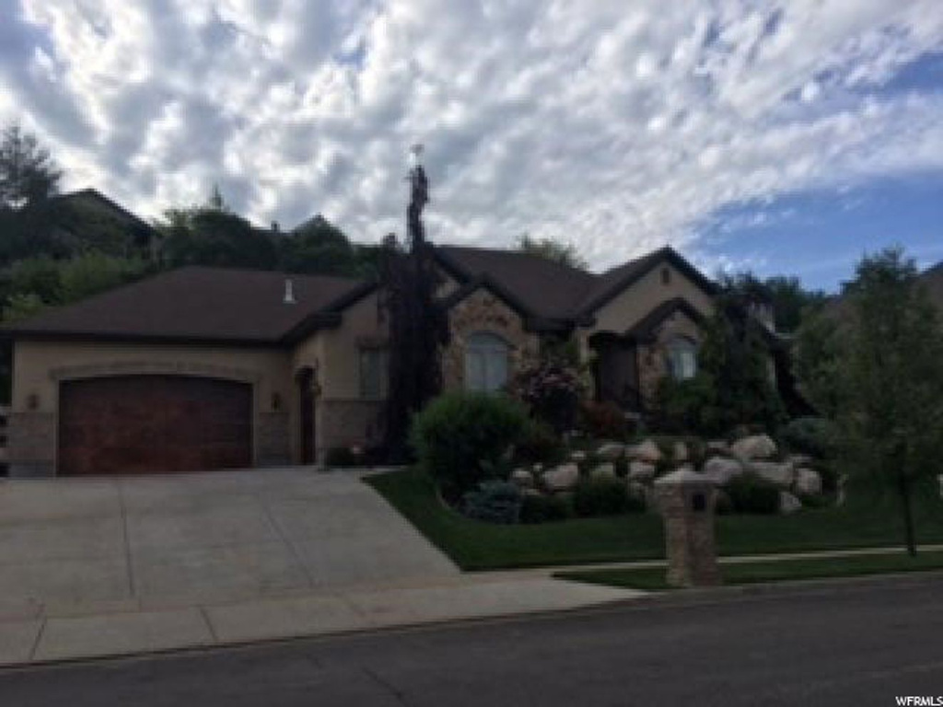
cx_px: 472
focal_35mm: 29
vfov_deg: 48.2
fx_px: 790
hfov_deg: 61.7
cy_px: 354
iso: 25
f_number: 2.2
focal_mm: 4.15
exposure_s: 1/1637
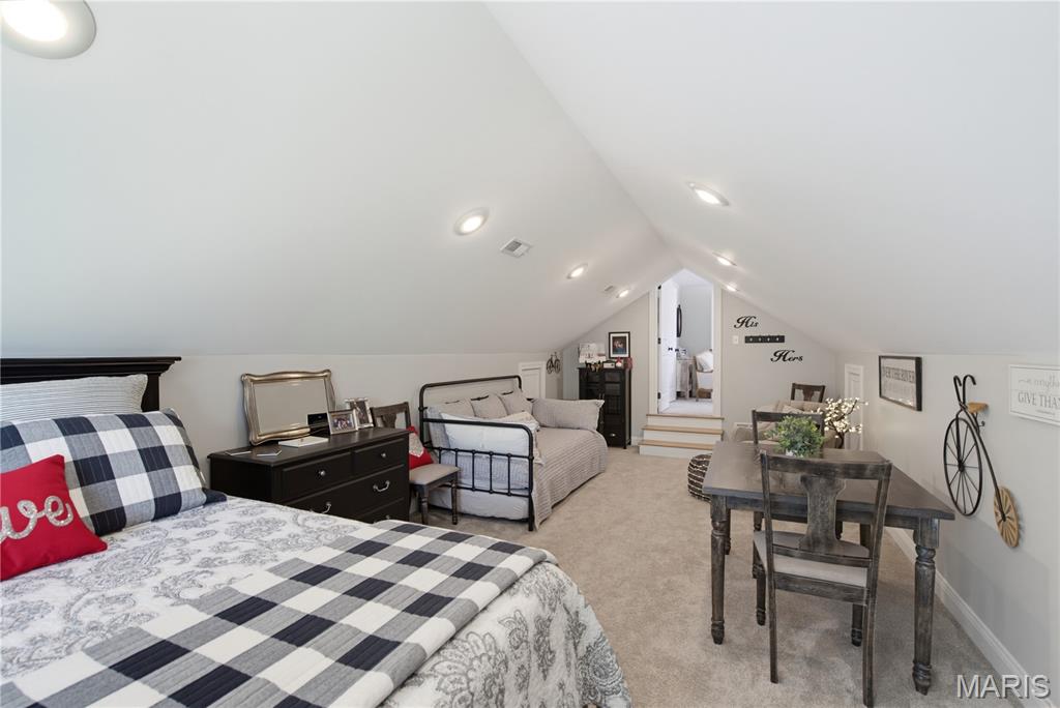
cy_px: 354
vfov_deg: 73.8
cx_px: 530
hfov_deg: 96.7
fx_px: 471
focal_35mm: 16
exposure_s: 1
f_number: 6.3
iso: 200
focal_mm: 16
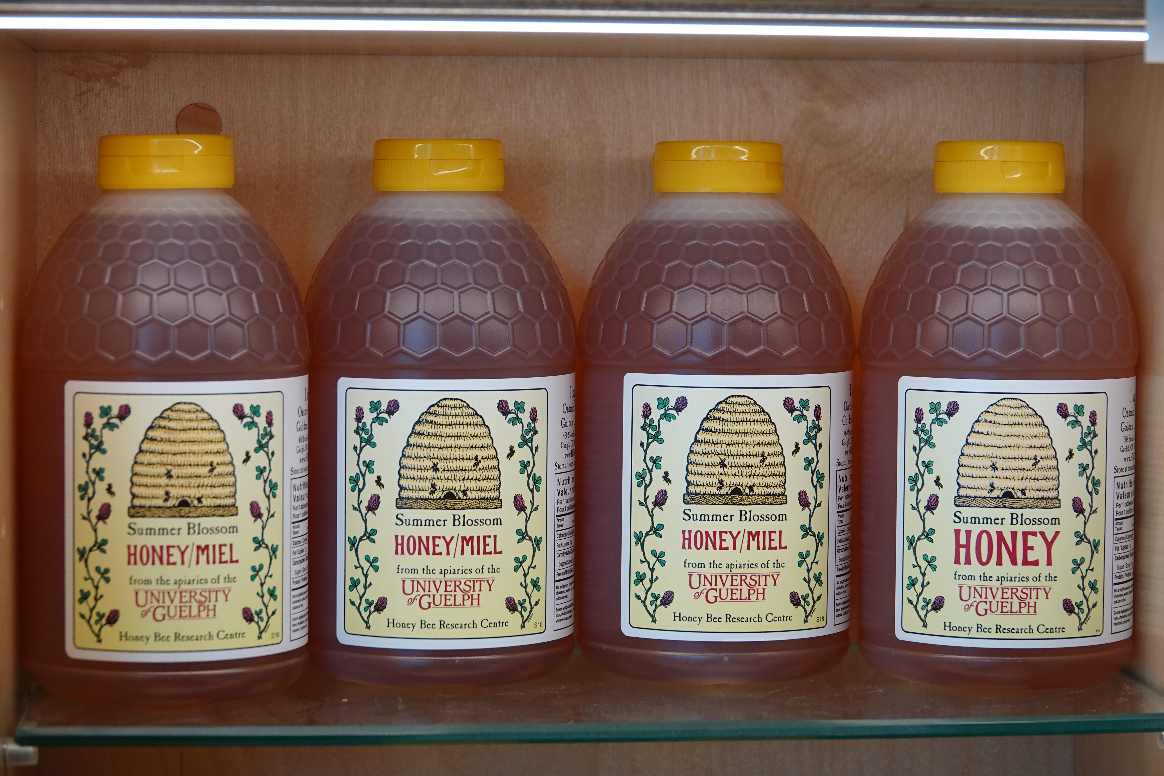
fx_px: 2845
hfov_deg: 23.1
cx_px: 582
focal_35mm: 88
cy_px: 388
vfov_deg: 15.5
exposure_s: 1/100
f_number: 3.5
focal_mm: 32.39
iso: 400
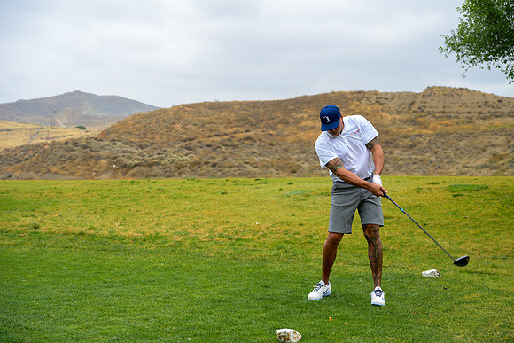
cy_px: 172
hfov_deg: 33.9
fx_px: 843
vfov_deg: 23.0
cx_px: 257
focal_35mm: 59
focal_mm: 59
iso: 800
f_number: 4
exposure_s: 1/2500
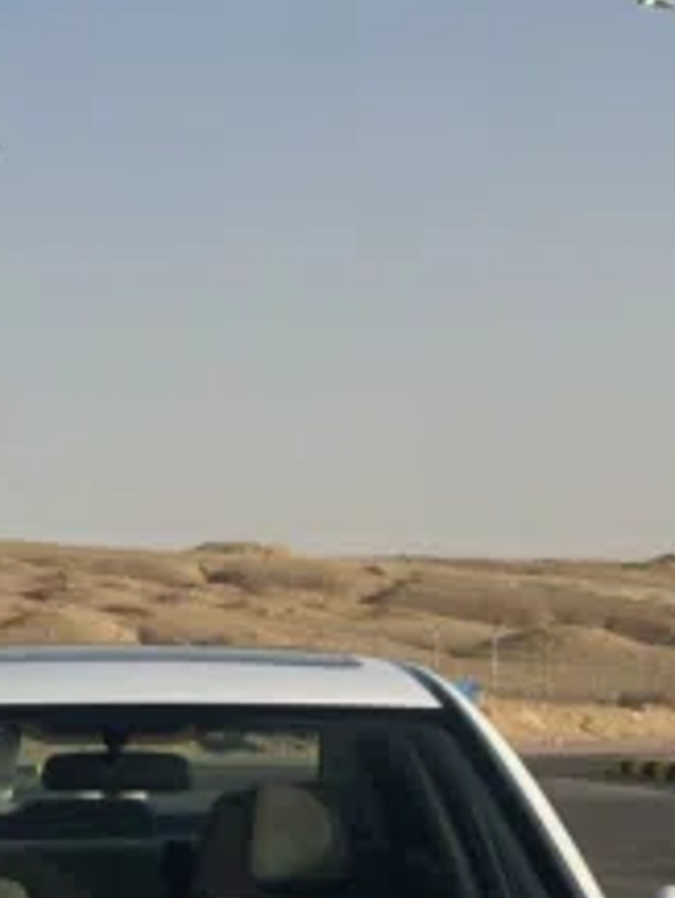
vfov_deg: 16.2
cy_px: 966
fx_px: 3065
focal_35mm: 118
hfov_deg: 12.5
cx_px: 124
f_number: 1.78
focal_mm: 6.86
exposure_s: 1/4184
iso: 64
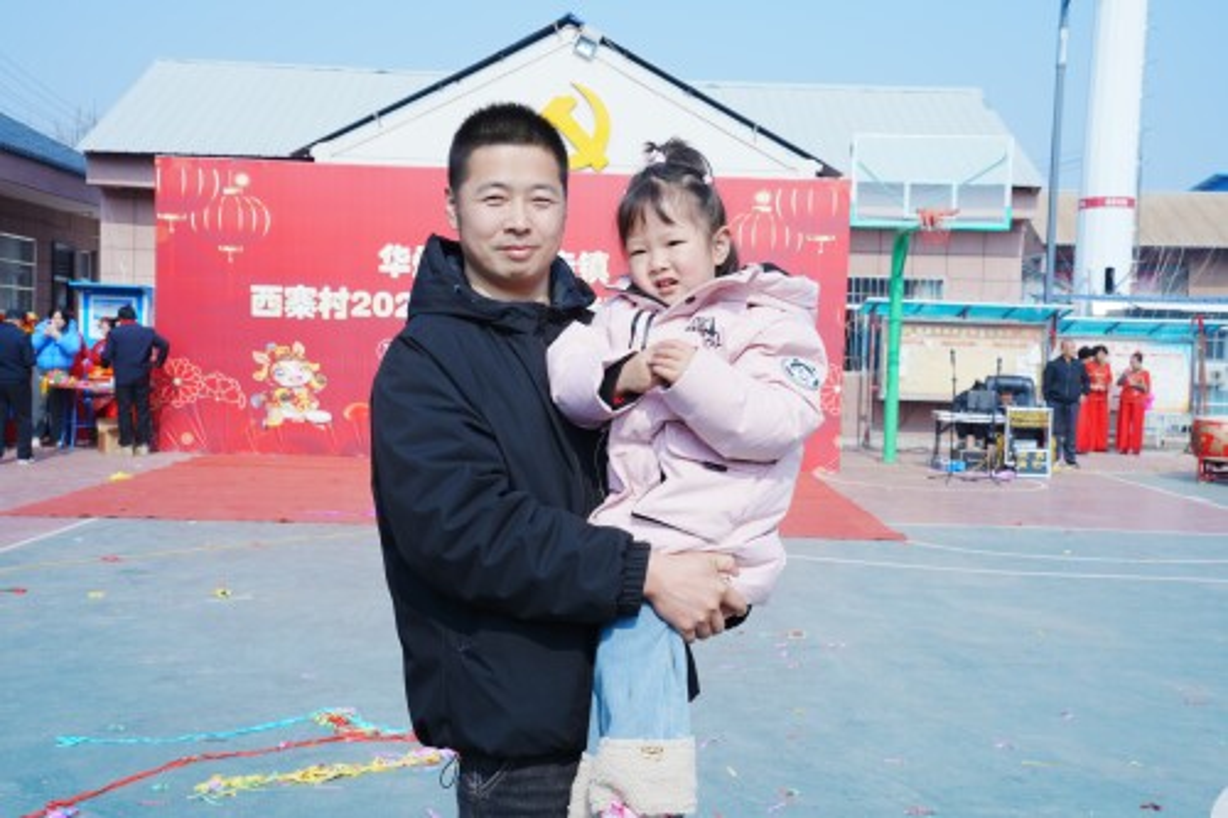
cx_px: 614
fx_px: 1398
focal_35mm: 41
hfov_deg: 47.4
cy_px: 409
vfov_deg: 32.6
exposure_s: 1/125
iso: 100
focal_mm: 41
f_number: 11
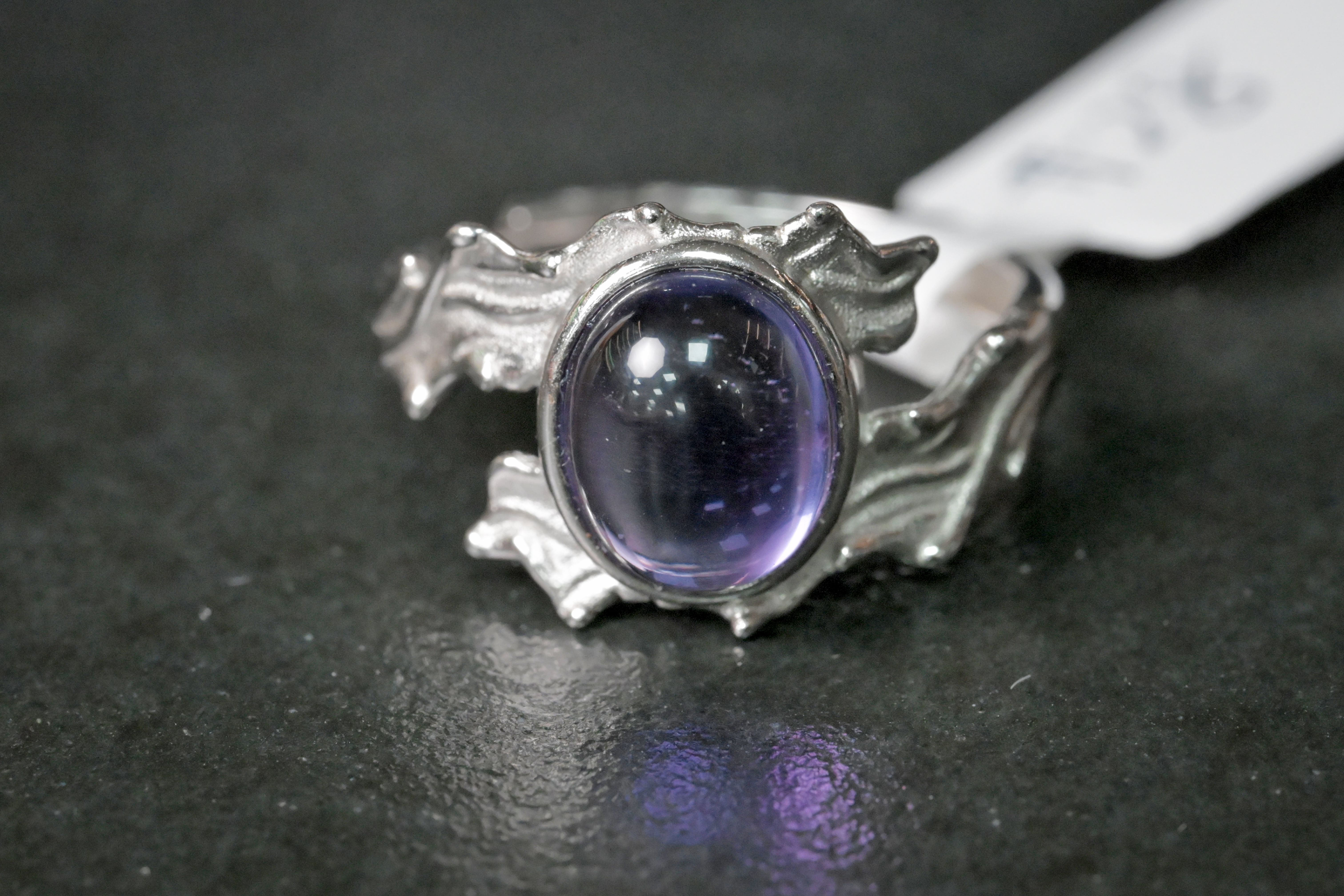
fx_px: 3920
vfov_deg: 13.0
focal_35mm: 105
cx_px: 672
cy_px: 448
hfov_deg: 19.5
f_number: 16
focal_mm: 105
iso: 9000
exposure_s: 1/125
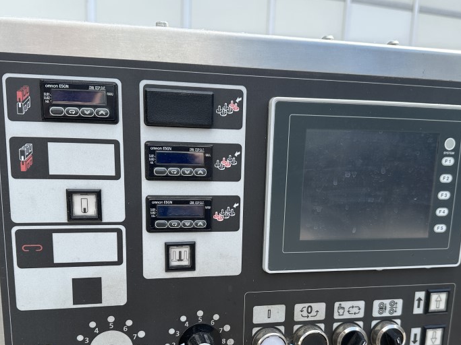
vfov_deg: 38.9
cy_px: 247
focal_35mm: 36
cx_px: 242
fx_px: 479
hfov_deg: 51.3
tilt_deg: -11.2
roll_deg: -2.1
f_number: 1.78
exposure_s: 1/1304
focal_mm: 6.86
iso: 80
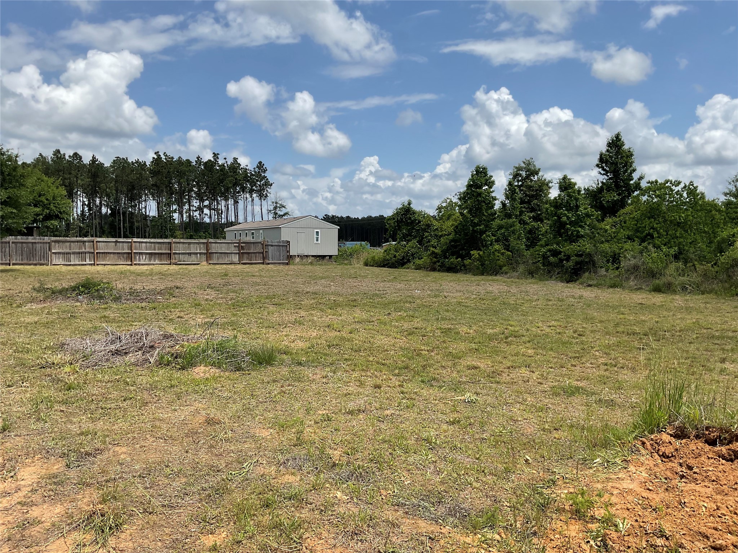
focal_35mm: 29
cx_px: 369
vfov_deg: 48.2
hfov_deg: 61.7
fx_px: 618
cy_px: 276
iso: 16
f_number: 1.8
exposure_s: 1/2667
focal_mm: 3
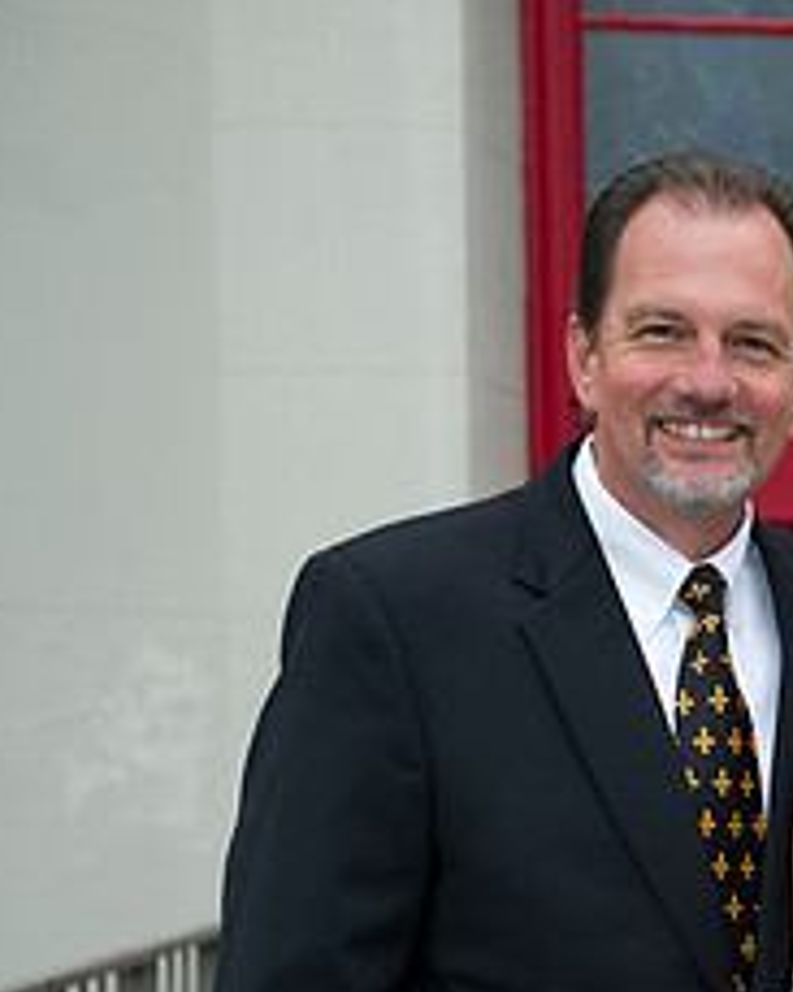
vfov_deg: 16.7
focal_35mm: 114
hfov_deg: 12.8
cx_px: 1192
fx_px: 3347
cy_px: 832
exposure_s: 1/160
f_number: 4
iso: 400
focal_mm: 48
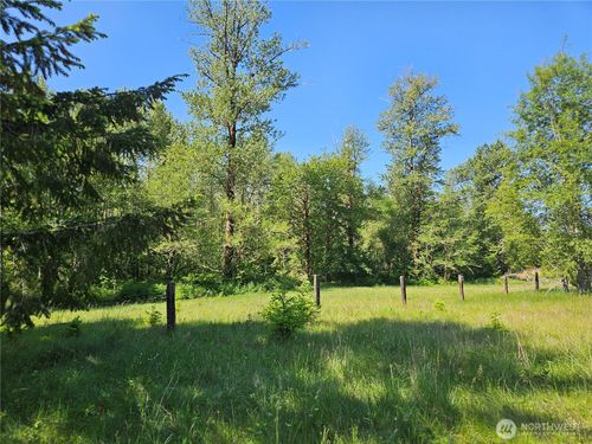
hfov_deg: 73.9
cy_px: 222
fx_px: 393
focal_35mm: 23
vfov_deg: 58.9
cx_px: 296
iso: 25
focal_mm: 5.4
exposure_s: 1/845
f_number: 1.8
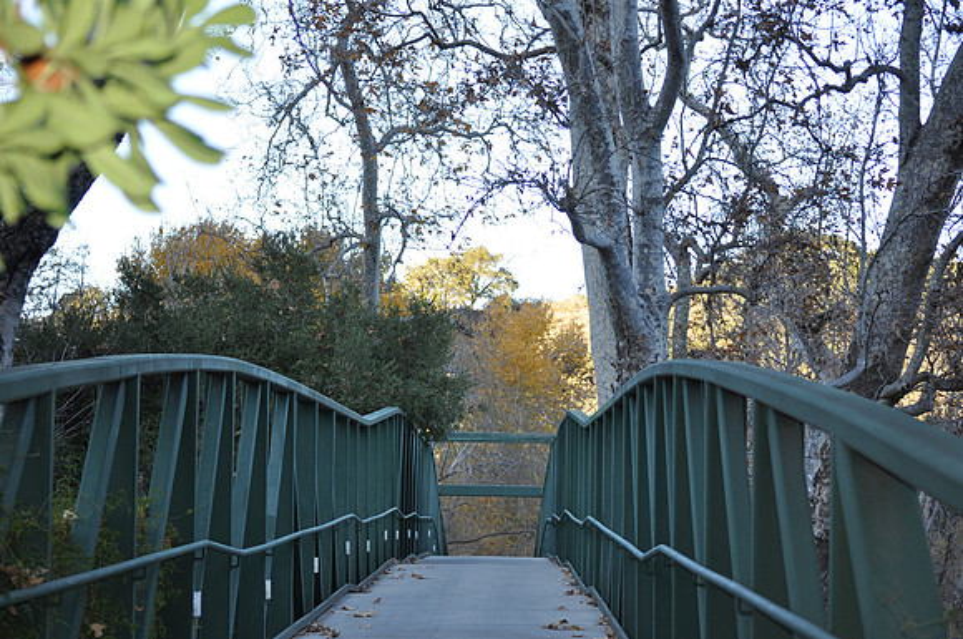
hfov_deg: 24.6
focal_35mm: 82
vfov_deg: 16.5
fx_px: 2204
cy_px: 320
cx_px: 482
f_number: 4
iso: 220
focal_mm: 55
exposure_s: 1/200
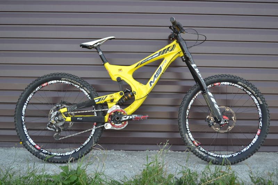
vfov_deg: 34.2
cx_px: 139
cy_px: 92
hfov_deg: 49.6
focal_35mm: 39
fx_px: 301
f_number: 4.2
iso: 100
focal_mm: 26
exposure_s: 1/60
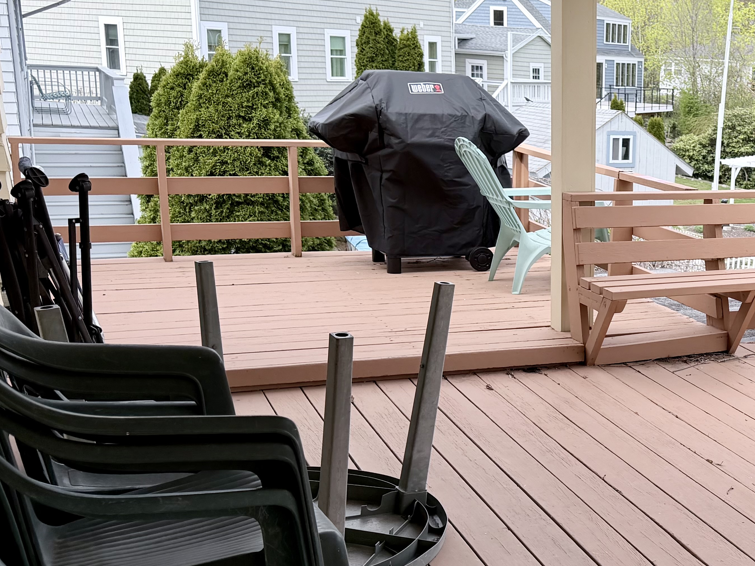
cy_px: 352
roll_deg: -2.8
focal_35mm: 51
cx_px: 698
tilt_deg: -14.9
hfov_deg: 35.0
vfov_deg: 28.5
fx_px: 1112
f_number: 1.78
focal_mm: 6.76
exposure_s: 1/2299
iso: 100
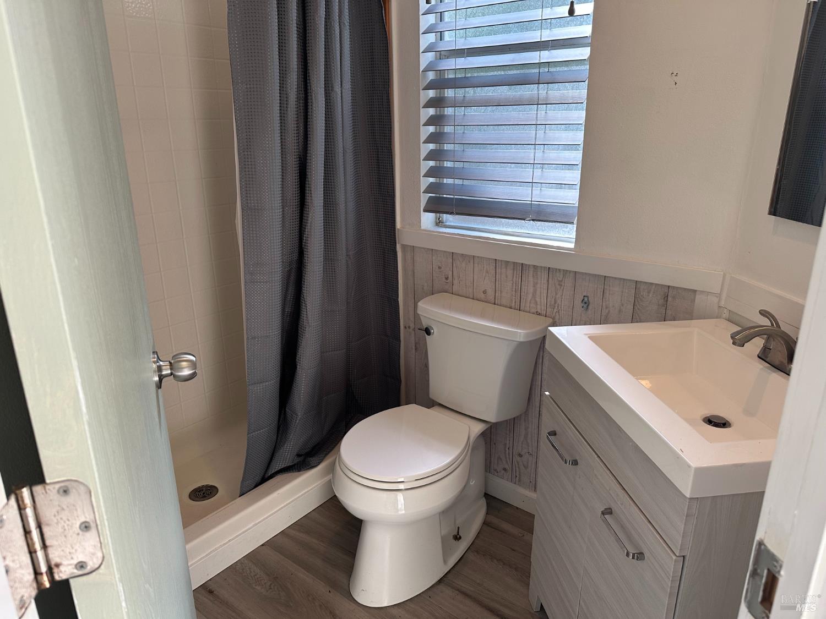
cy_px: 310
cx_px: 413
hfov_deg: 71.6
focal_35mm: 24
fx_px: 573
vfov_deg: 56.8
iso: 160
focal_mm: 6.86
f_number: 1.78
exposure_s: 1/120
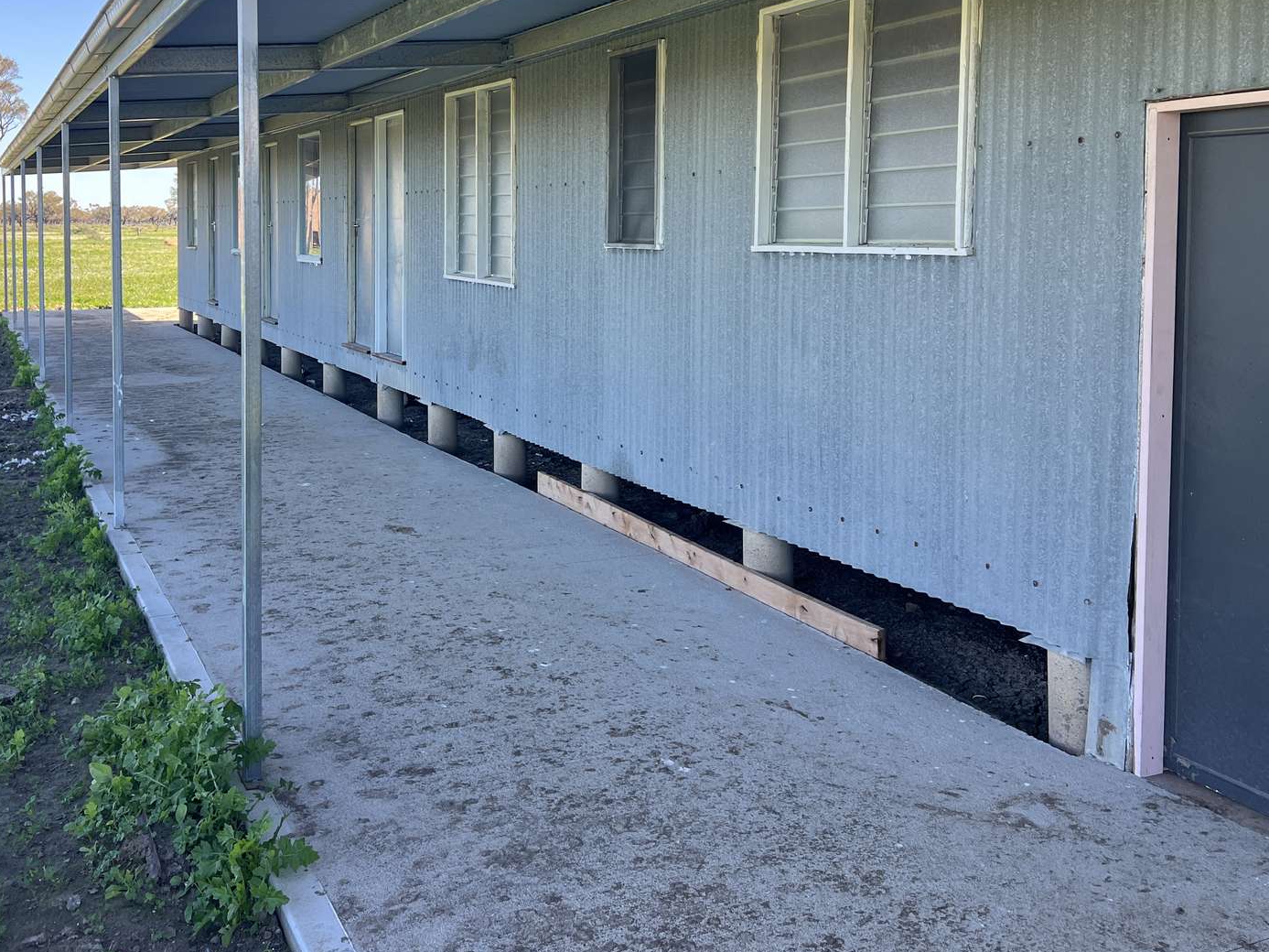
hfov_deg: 51.2
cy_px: 298
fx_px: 1320
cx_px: 552
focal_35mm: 36
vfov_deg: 39.1
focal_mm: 5.7
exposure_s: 1/597
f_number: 1.5
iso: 50
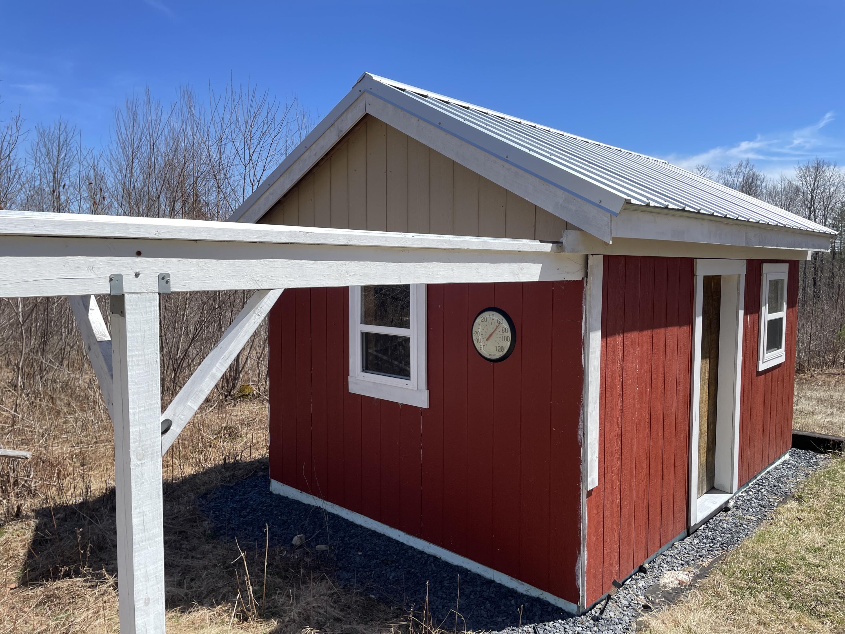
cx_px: 422
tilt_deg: -4.8
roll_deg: +0.0
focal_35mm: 26
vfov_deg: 53.1
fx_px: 635
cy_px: 317
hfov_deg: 67.3
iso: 50
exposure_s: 1/4464
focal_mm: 4.2
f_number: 1.6
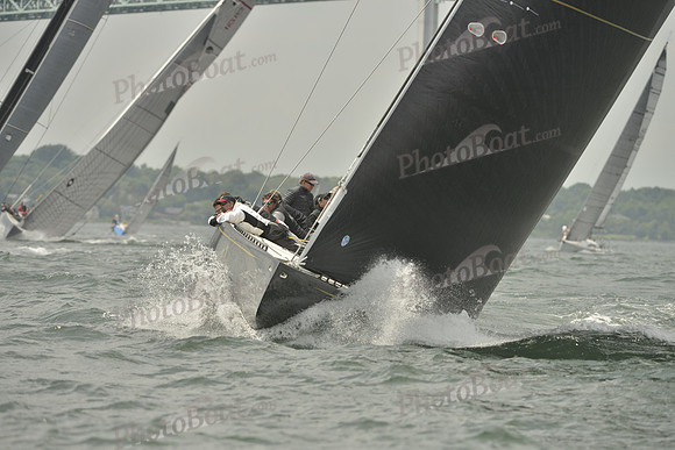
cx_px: 338
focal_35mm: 310
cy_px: 225
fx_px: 5814
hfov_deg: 6.6
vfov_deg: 4.4
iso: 280
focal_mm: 310
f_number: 6.3
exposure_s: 1/1250
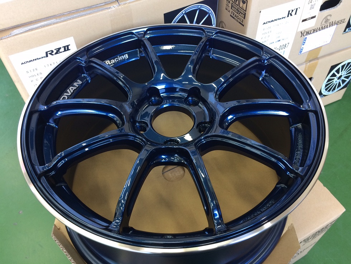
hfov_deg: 61.7
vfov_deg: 48.2
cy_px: 132
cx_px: 176
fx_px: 294
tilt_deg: -49.9
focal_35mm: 29
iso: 64
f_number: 2.2
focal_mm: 4.15
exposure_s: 1/30
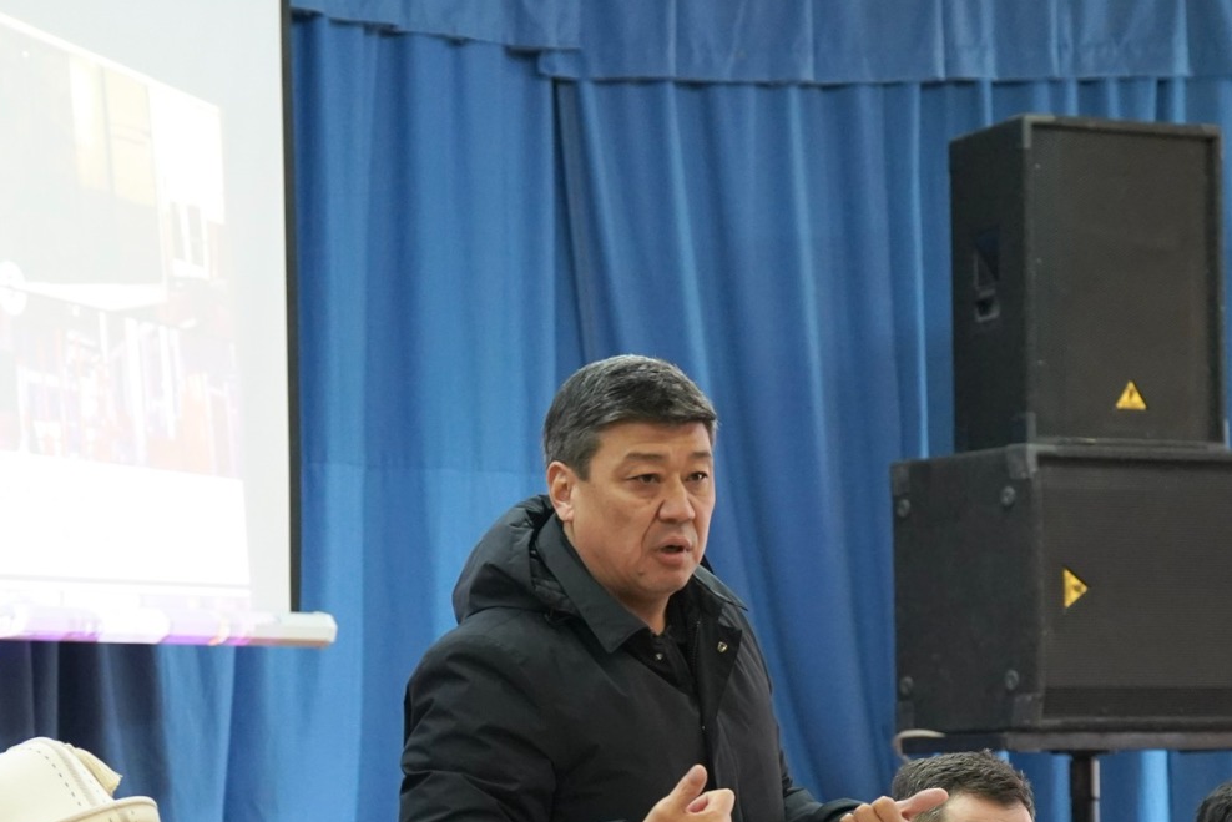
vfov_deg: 10.1
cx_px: 549
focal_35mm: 136
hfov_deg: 15.1
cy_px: 676
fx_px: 4655
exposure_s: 1/160
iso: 4000
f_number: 4
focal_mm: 70
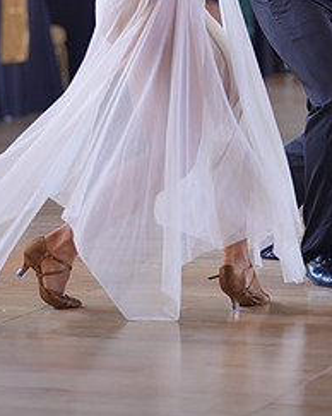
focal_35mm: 202
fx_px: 2484
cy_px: -67
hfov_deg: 7.6
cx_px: 199
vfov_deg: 9.5
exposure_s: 1/500
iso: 800
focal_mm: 90
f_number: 2
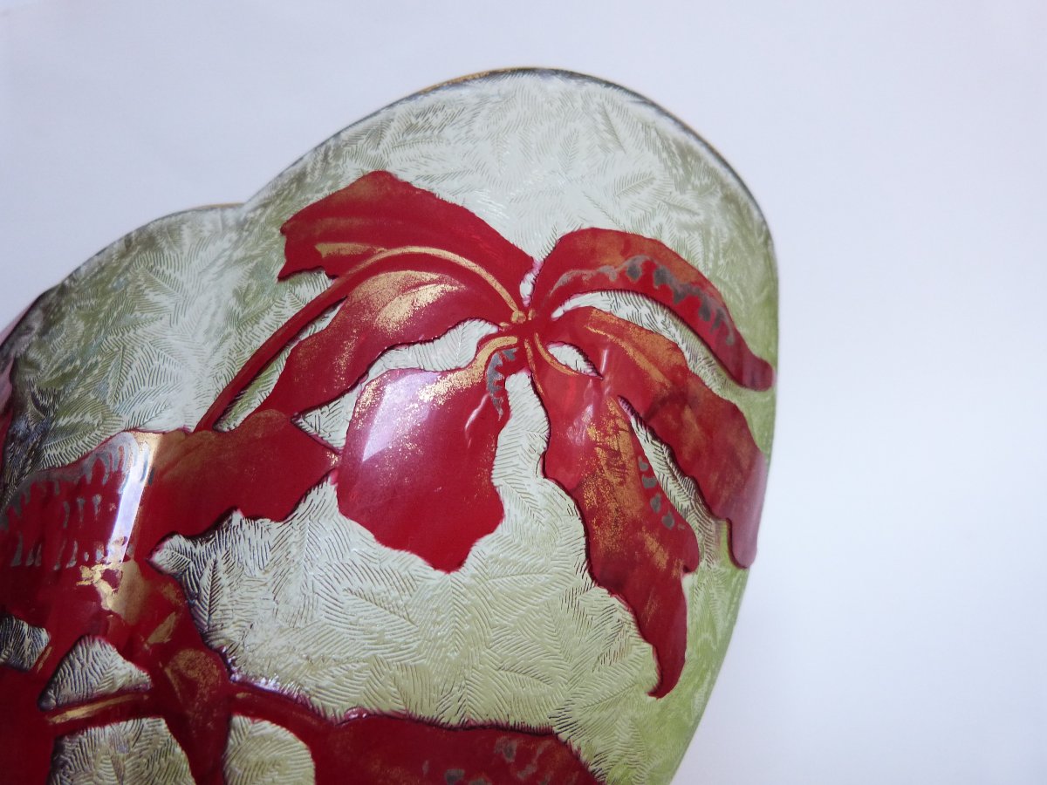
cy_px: 392
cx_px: 524
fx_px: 756
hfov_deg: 69.4
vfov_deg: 54.9
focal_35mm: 25
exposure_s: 1/60
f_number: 2.8
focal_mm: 4.5
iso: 250
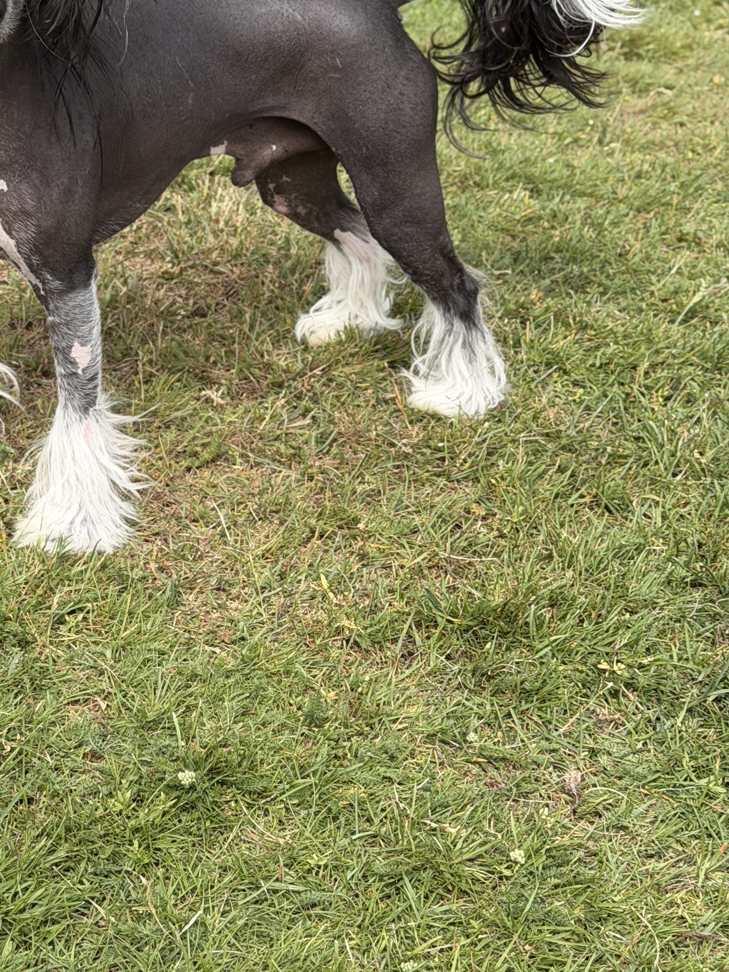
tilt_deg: -15.6
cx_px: 152
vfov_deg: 23.1
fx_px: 2331
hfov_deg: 17.6
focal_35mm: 83
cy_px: 143
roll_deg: +1.2
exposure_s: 1/939
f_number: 1.78
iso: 64
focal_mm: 6.76
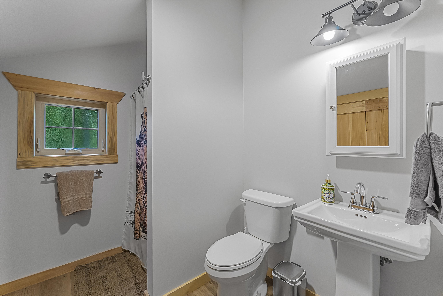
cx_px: 222
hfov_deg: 101.1
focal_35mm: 15
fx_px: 182
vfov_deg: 78.1
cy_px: 148
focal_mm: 14.8
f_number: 6.3
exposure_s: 1/15
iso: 1600
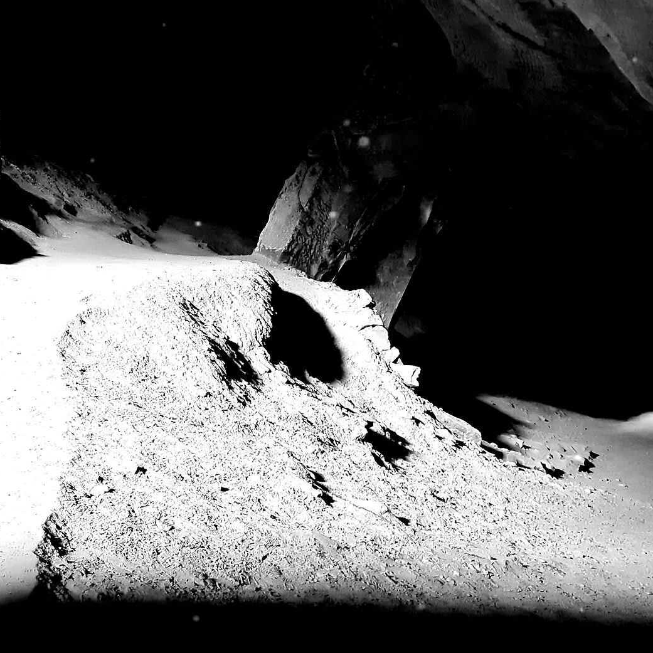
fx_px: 1174
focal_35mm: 55
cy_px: 188
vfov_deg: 30.7
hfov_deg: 30.8
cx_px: 207
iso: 640
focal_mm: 5.9
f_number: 2
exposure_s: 1/50
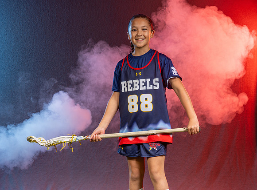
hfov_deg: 17.0
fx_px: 859
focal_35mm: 116
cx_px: 140
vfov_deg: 12.6
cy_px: 99
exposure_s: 1/200
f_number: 8
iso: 64
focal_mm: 95
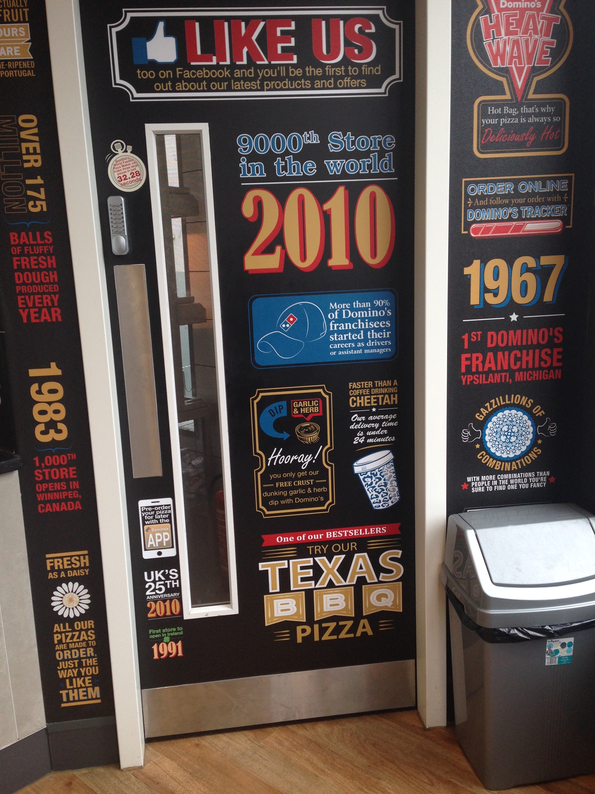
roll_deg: +2.1
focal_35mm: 33
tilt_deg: -11.7
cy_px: 397
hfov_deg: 42.9
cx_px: 298
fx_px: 756
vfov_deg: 55.4
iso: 64
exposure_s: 1/120
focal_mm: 4.12
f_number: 2.4
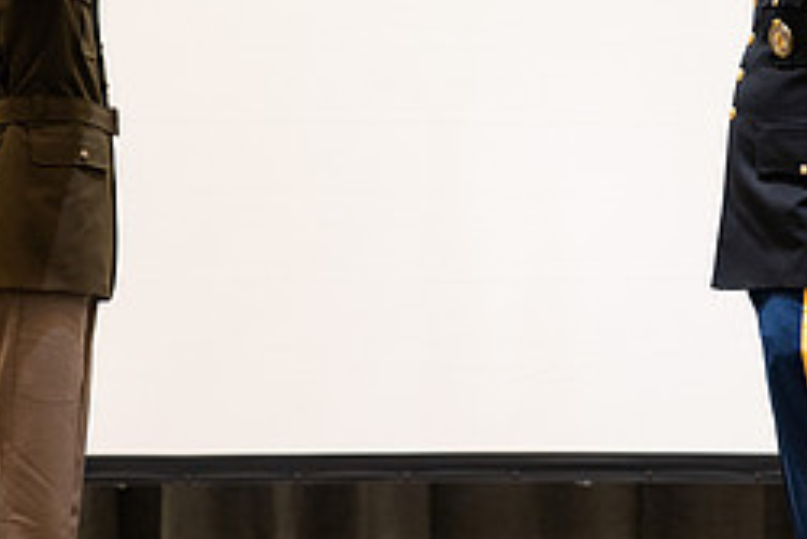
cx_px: 555
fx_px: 4418
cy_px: 211
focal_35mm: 197
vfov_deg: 7.0
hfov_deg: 10.4
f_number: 1.8
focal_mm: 85
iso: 640
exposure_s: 1/125
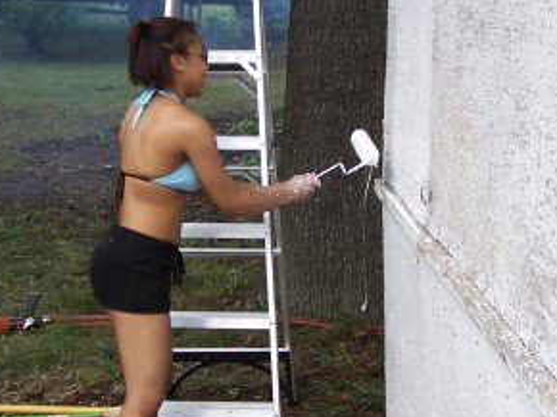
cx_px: 278
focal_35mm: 84
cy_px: 181
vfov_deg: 17.5
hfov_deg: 23.3
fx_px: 1351
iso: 80
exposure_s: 1/500
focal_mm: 6.3
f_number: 2.8
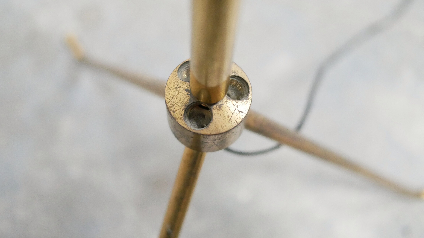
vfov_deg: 27.0
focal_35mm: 44
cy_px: 84
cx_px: 212
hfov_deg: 46.4
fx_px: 495
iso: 2500
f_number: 1.7
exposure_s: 1/60
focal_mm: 20
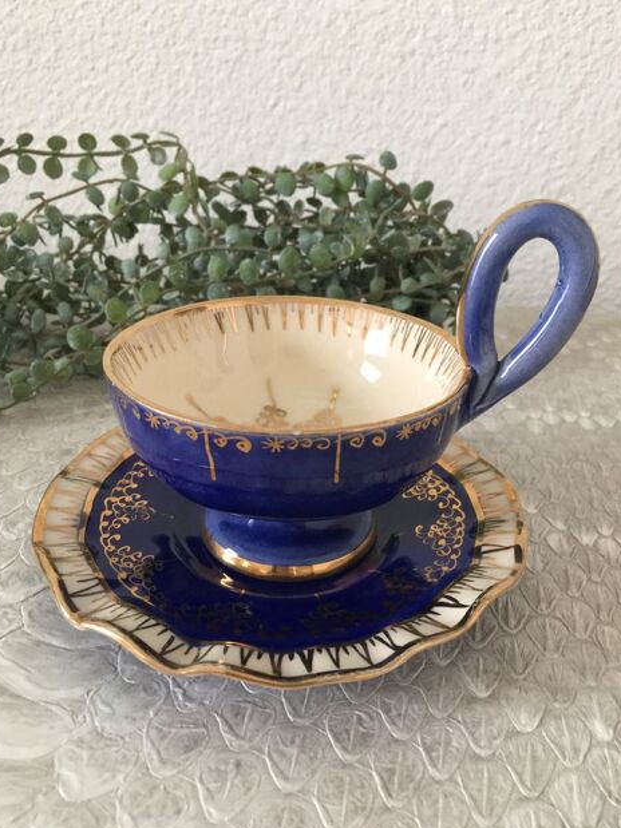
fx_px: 718
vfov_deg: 60.0
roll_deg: -2.4
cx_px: 304
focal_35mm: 30
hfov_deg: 46.8
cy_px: 417
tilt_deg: -26.7
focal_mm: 4.15
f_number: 2.2
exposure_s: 1/33
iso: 200
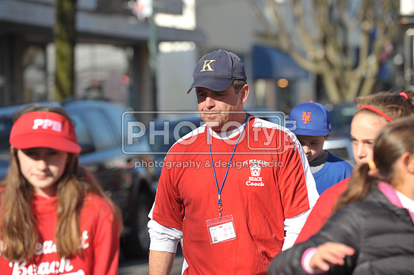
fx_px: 2299
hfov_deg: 10.3
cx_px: 207
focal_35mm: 200
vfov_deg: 6.9
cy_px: 138
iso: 400
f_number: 5.6
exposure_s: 1/1250
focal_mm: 200
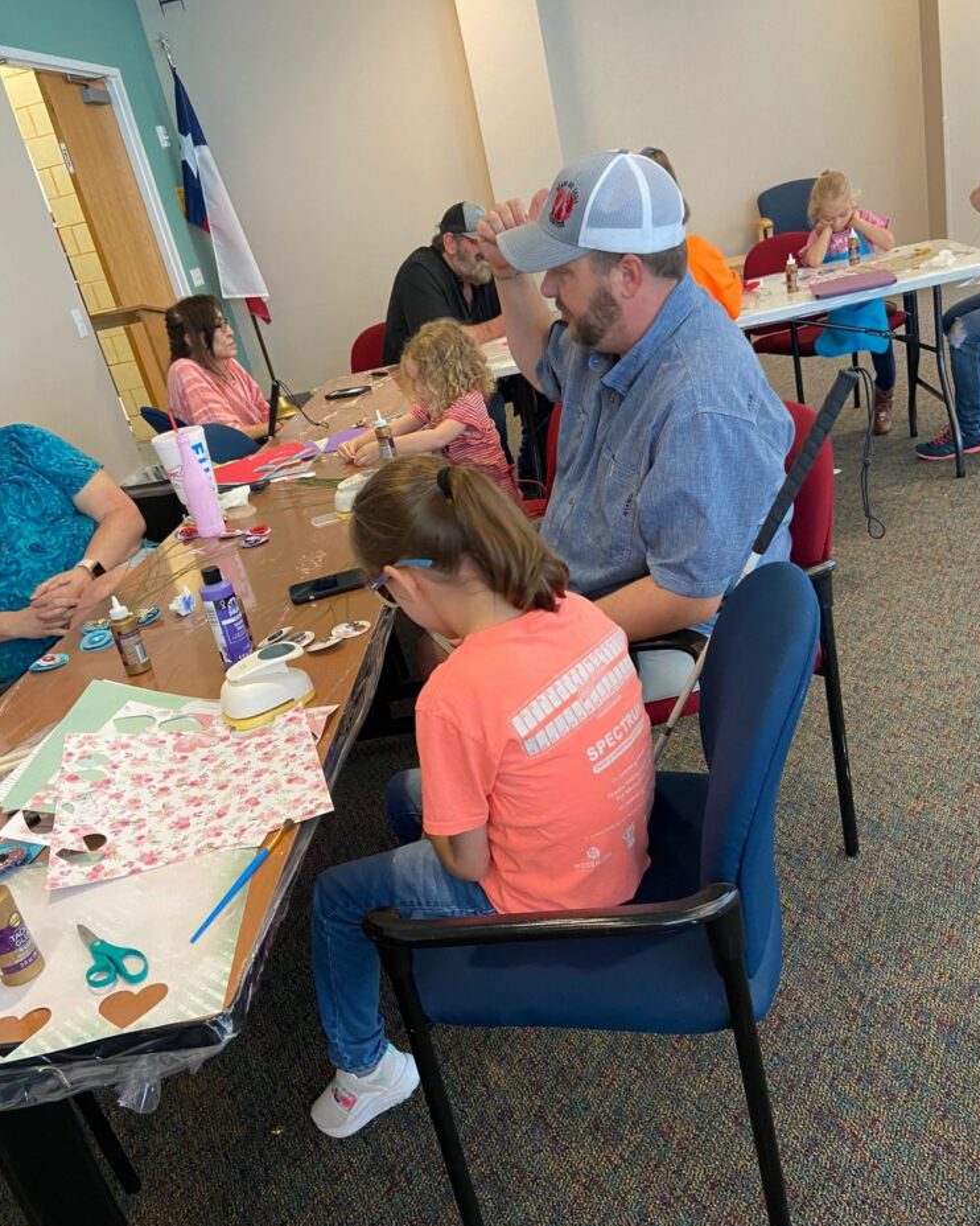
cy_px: 633
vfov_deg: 62.2
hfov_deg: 51.5
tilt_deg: -24.2
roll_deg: +13.5
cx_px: 506
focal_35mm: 28
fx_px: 1015
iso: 160
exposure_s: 1/60
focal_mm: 4.25
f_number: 1.8
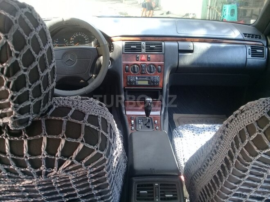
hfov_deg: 58.4
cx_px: 135
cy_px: 101
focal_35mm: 31
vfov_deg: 45.4
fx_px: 242
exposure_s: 1/33
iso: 64
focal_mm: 3.3
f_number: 2.2
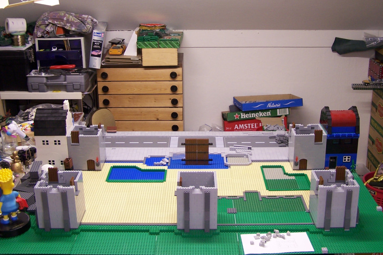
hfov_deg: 41.1
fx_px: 511
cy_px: 105
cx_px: 202
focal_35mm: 48
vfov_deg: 28.0
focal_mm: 6.7
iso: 80
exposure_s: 1/8
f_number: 2.8
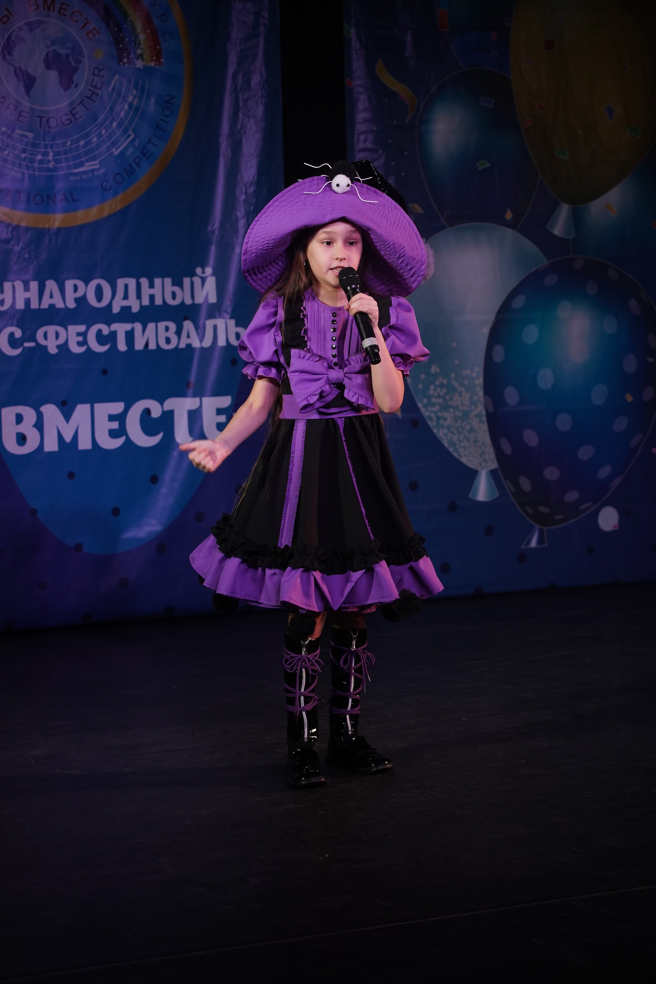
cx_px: 328
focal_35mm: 70
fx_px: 1913
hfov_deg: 19.5
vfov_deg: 28.8
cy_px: 492
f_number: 4.5
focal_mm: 70
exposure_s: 1/400
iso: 2000
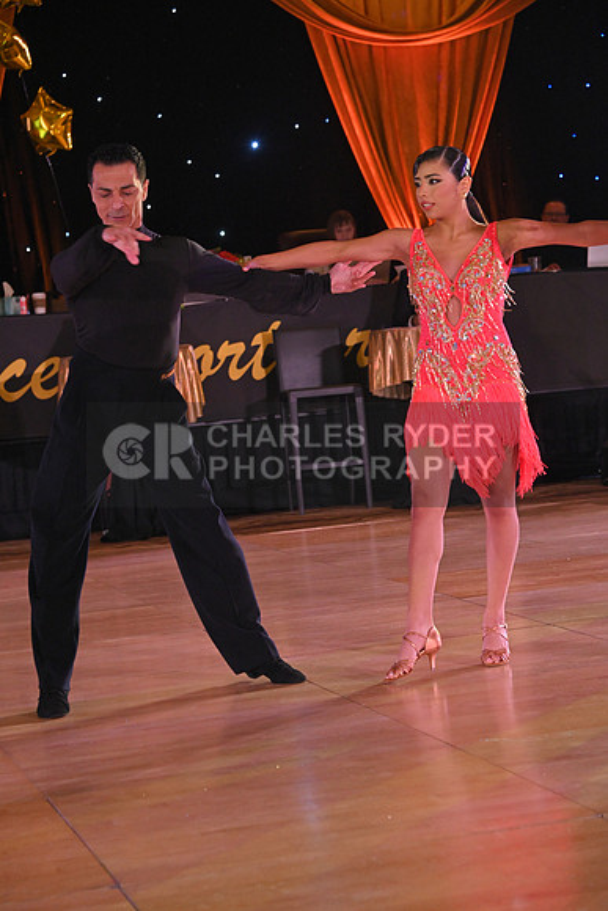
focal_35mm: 92
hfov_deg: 14.9
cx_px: 304
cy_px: 456
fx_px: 2329
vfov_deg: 22.1
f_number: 6.3
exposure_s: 1/320
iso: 3200
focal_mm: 92
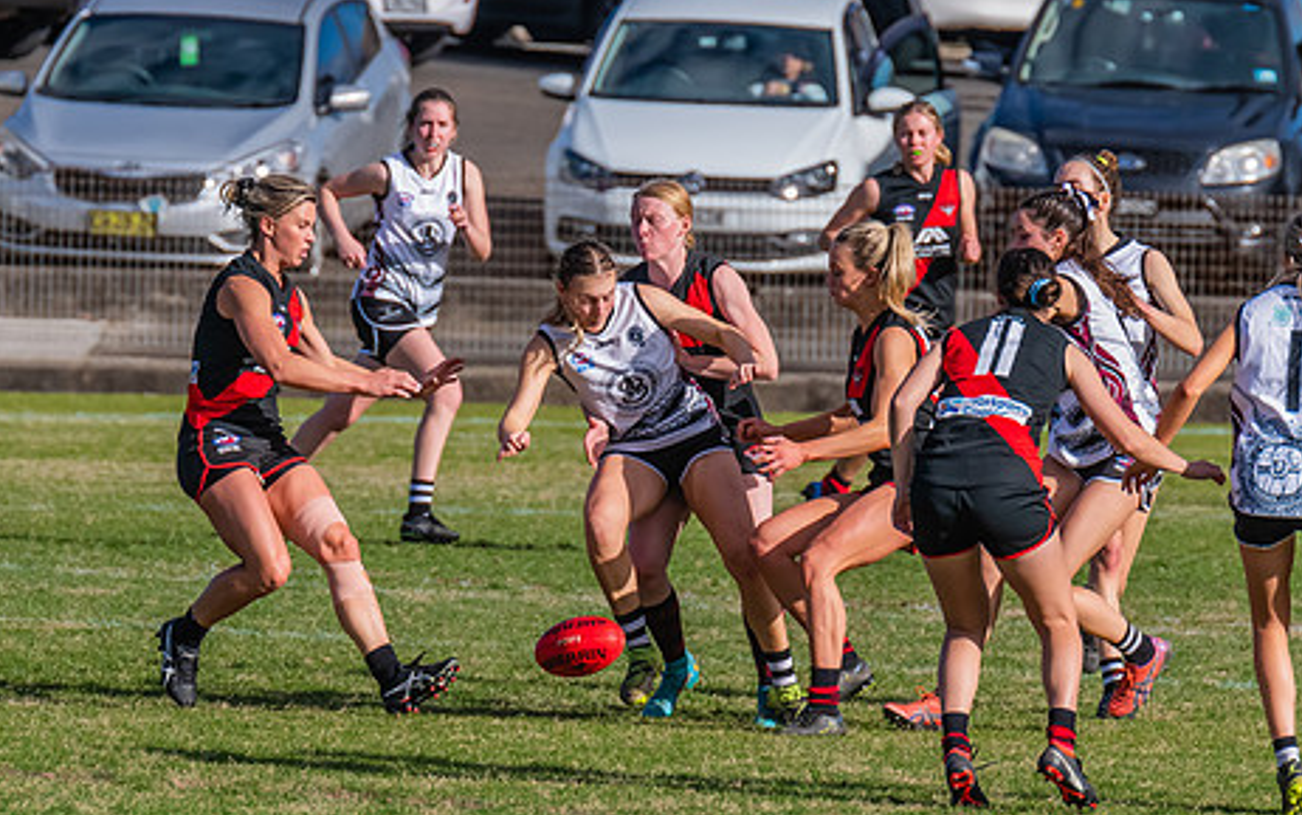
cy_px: 506
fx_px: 31411
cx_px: 533
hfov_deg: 2.4
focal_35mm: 885
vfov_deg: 1.5
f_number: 8
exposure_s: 1/2000
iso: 800
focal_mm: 420
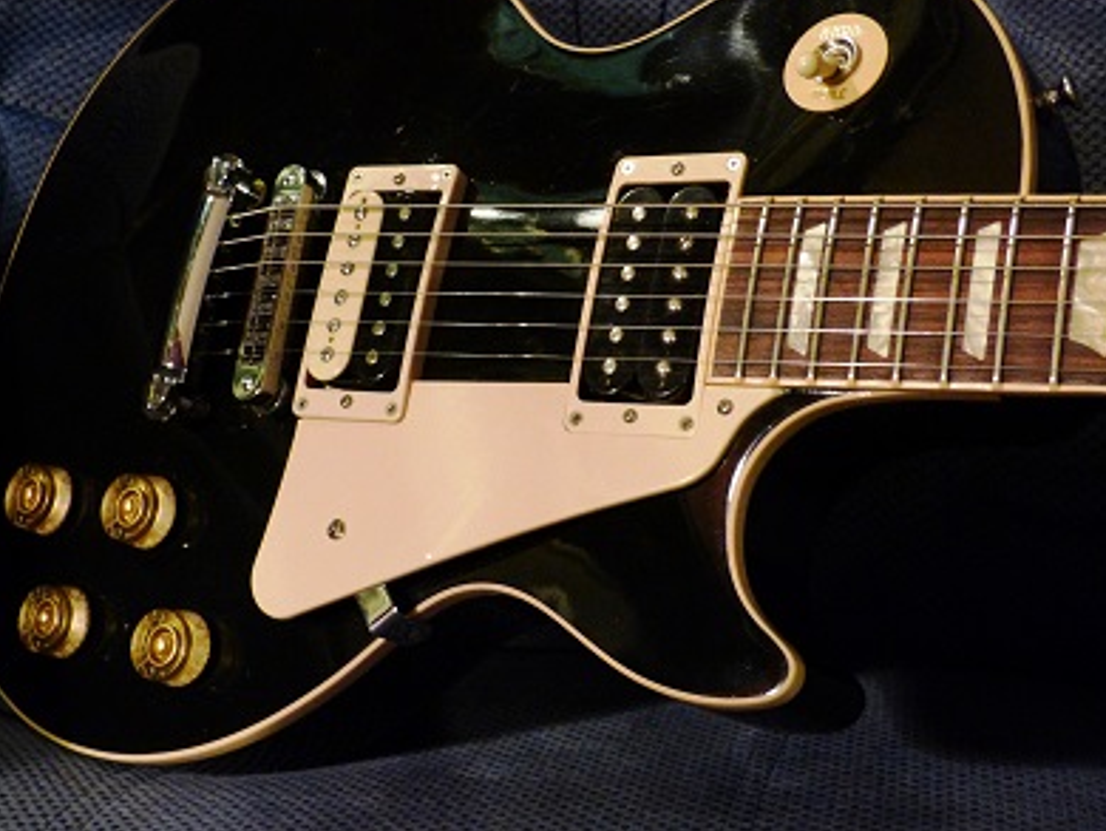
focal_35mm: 52
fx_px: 1662
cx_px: 552
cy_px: 357
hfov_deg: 36.8
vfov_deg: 28.0
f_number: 3.2
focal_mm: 7.8
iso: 640
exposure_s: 1/4
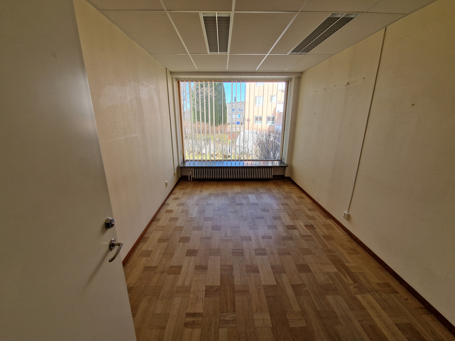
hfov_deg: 106.2
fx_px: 171
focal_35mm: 13
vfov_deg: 89.9
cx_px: 228
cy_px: 170
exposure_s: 1/129
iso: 50
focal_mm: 2.2
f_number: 2.2
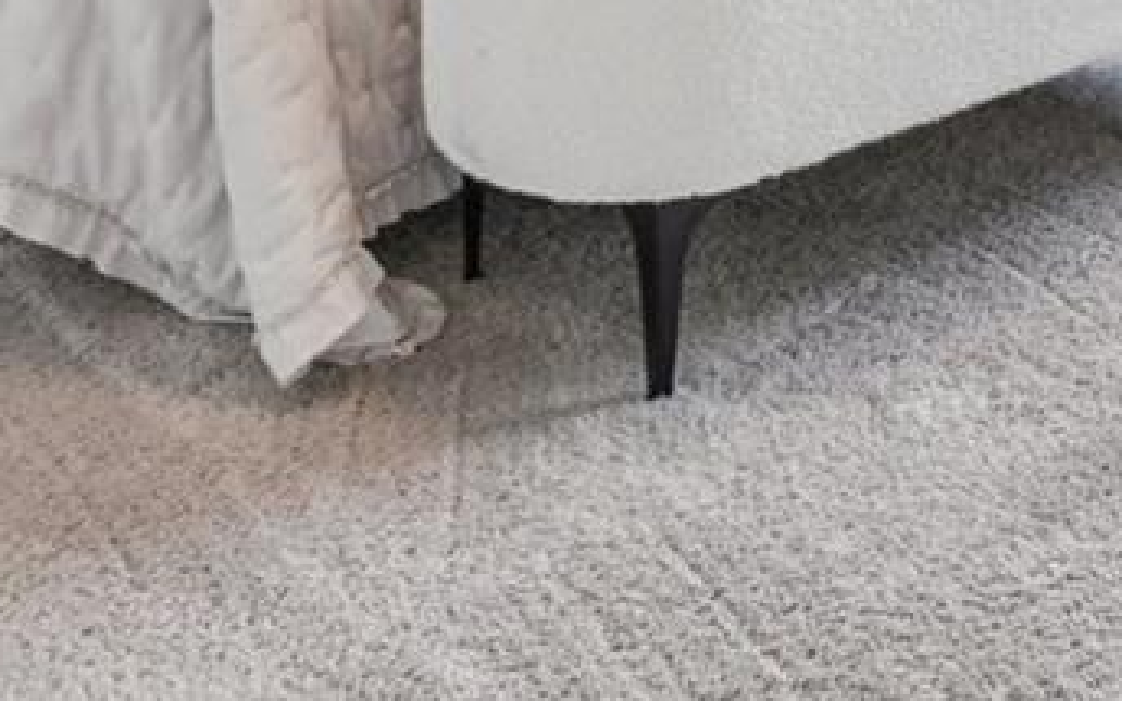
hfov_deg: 27.2
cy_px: -818
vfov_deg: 14.3
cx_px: 1148
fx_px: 2171
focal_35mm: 71
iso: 400
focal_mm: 10
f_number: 8
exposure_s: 1/15
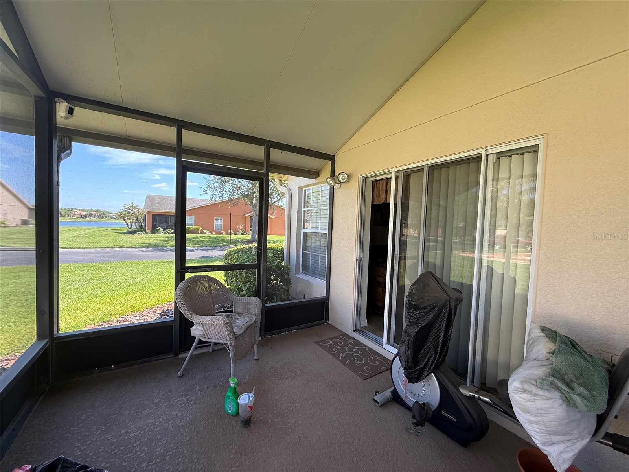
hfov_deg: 102.1
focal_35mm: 14
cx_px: 314
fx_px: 254
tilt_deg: -2.2
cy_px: 236
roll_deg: -2.0
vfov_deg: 85.7
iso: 50
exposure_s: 1/106
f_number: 2.2
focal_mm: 2.22
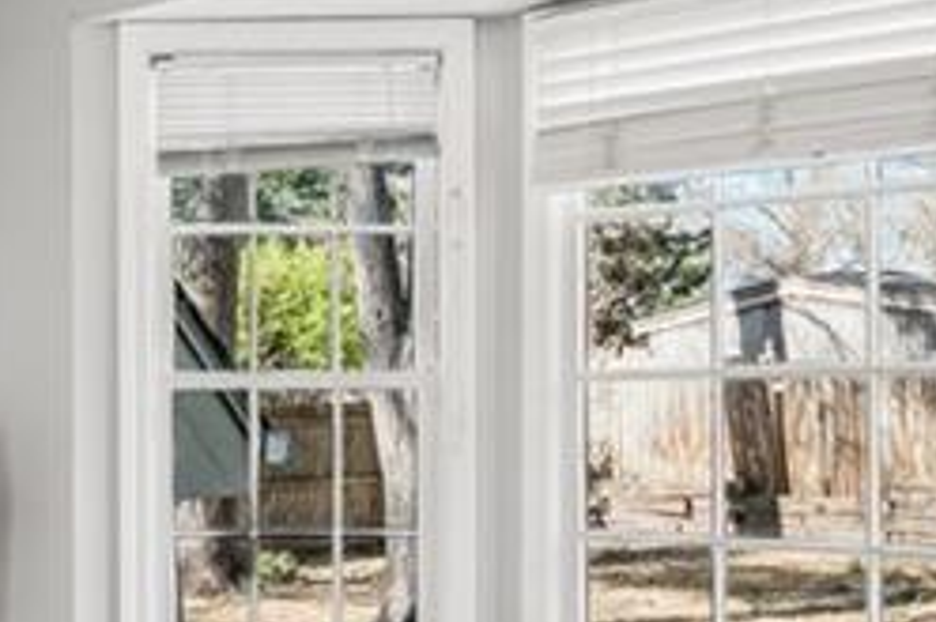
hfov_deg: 31.2
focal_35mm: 63
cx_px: 196
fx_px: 1632
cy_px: 430
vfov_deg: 21.5
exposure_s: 1/13
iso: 400
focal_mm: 15.2
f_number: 13
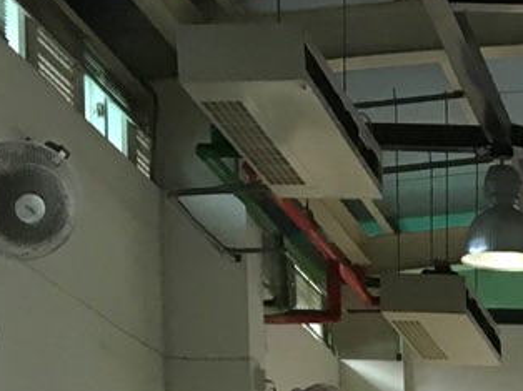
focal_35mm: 148
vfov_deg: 9.2
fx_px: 2234
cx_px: 938
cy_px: 869
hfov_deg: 12.3
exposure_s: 1/30
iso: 64
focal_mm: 4.15
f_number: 2.2
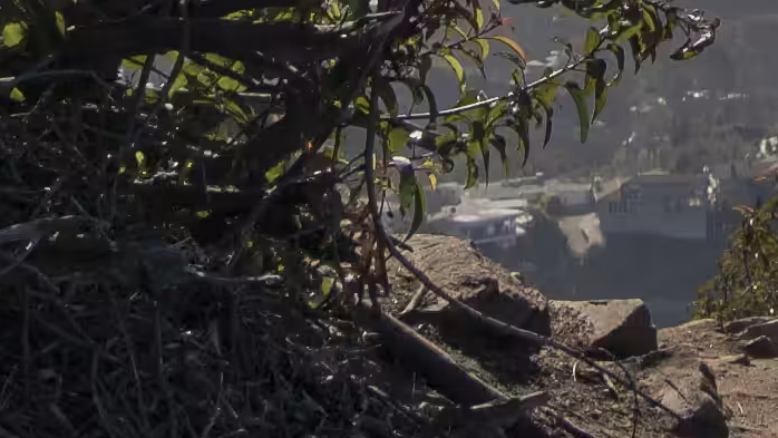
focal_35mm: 311
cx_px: 1303
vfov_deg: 3.8
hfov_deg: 6.8
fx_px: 6417
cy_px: -1019
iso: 100
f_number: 8
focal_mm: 30
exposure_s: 1/500
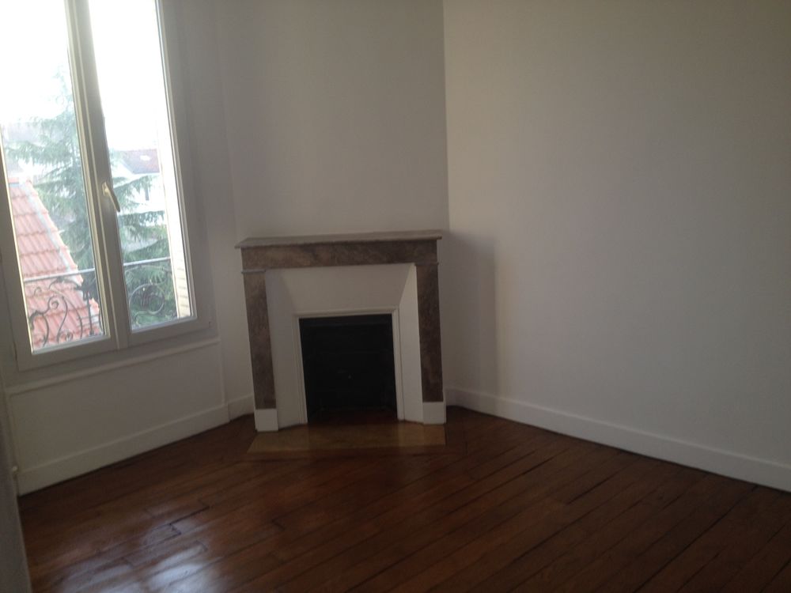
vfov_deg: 40.7
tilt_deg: -16.4
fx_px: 800
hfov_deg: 52.6
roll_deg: +2.8
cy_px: 296
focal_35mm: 35
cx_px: 396
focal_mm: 4.28
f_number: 2.4
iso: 64
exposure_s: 1/40
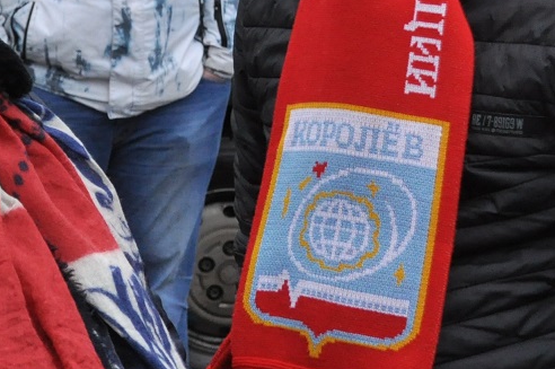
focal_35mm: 136
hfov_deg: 14.8
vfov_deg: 10.0
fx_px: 2095
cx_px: -16
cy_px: 68
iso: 800
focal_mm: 26
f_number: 5
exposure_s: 1/100
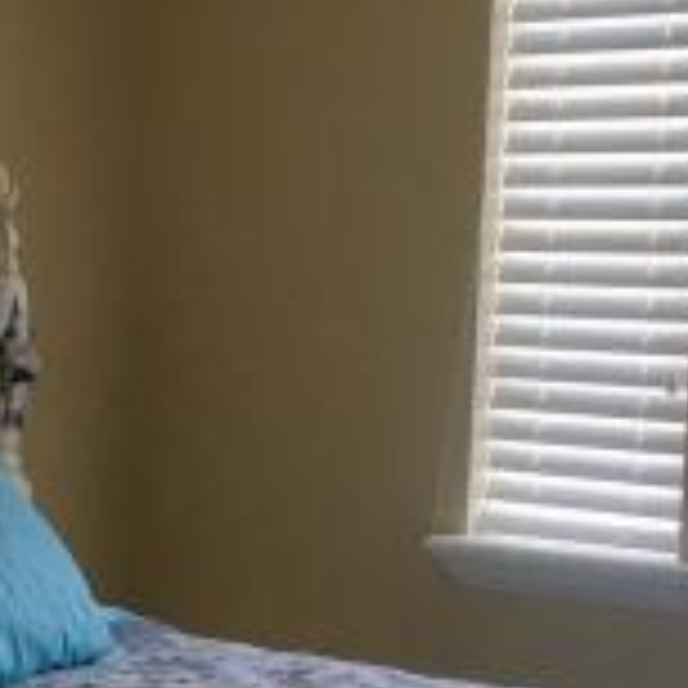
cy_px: 697
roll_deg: -1.6
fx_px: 2406
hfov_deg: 16.1
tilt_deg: -9.0
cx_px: 72
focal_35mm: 107
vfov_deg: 15.9
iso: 32
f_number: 2.2
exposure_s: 1/30
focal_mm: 4.15
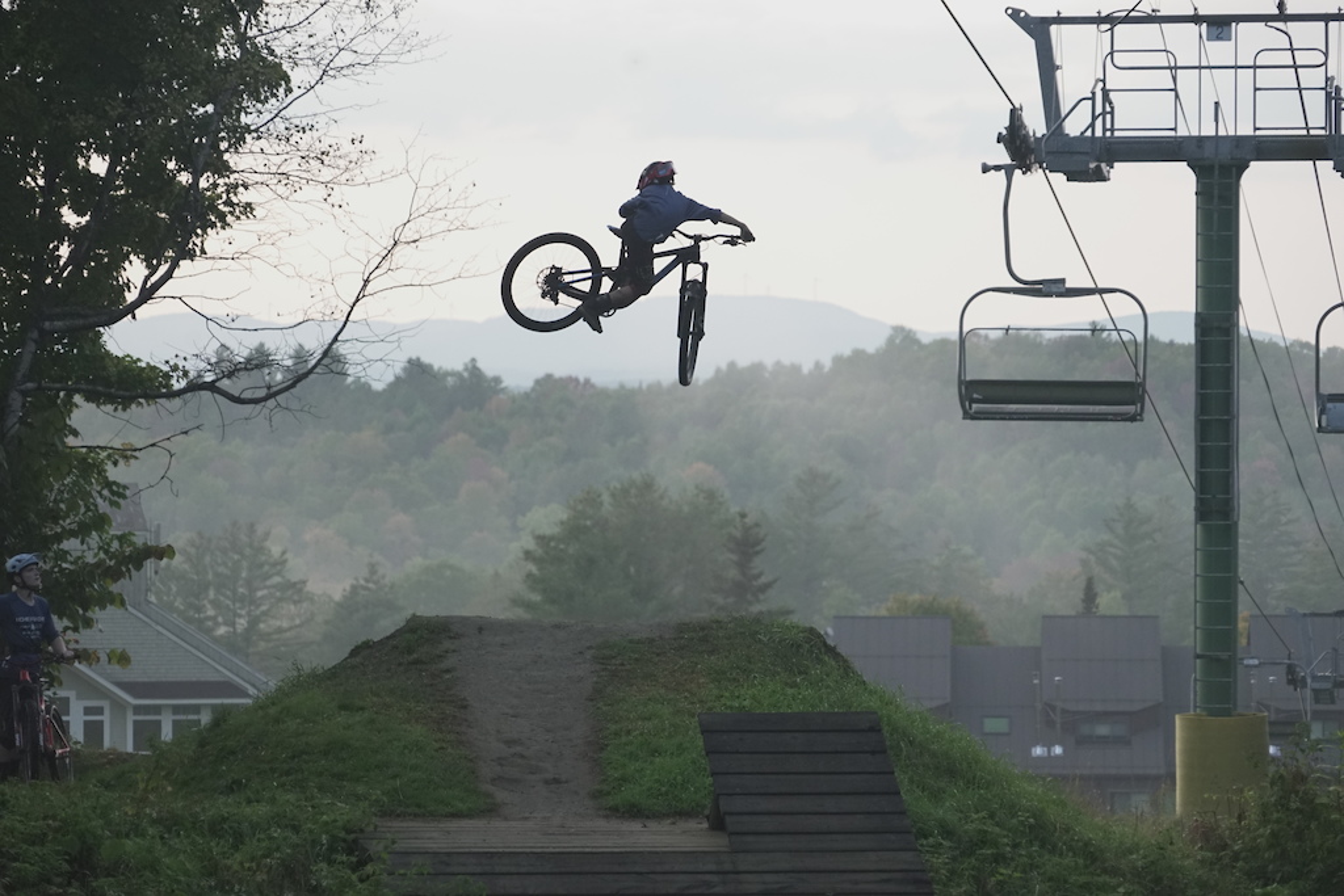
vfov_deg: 9.5
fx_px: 5376
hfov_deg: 14.2
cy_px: 448
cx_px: 672
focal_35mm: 144
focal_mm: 144
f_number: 6.3
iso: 2000
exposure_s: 1/250
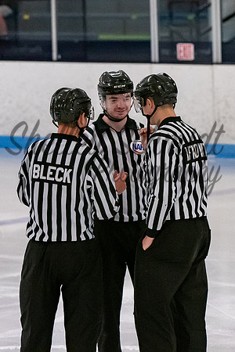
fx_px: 3170
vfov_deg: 6.4
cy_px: 150
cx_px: 120
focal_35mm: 324
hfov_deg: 4.2
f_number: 3.5
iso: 3200
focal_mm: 125
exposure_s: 1/800
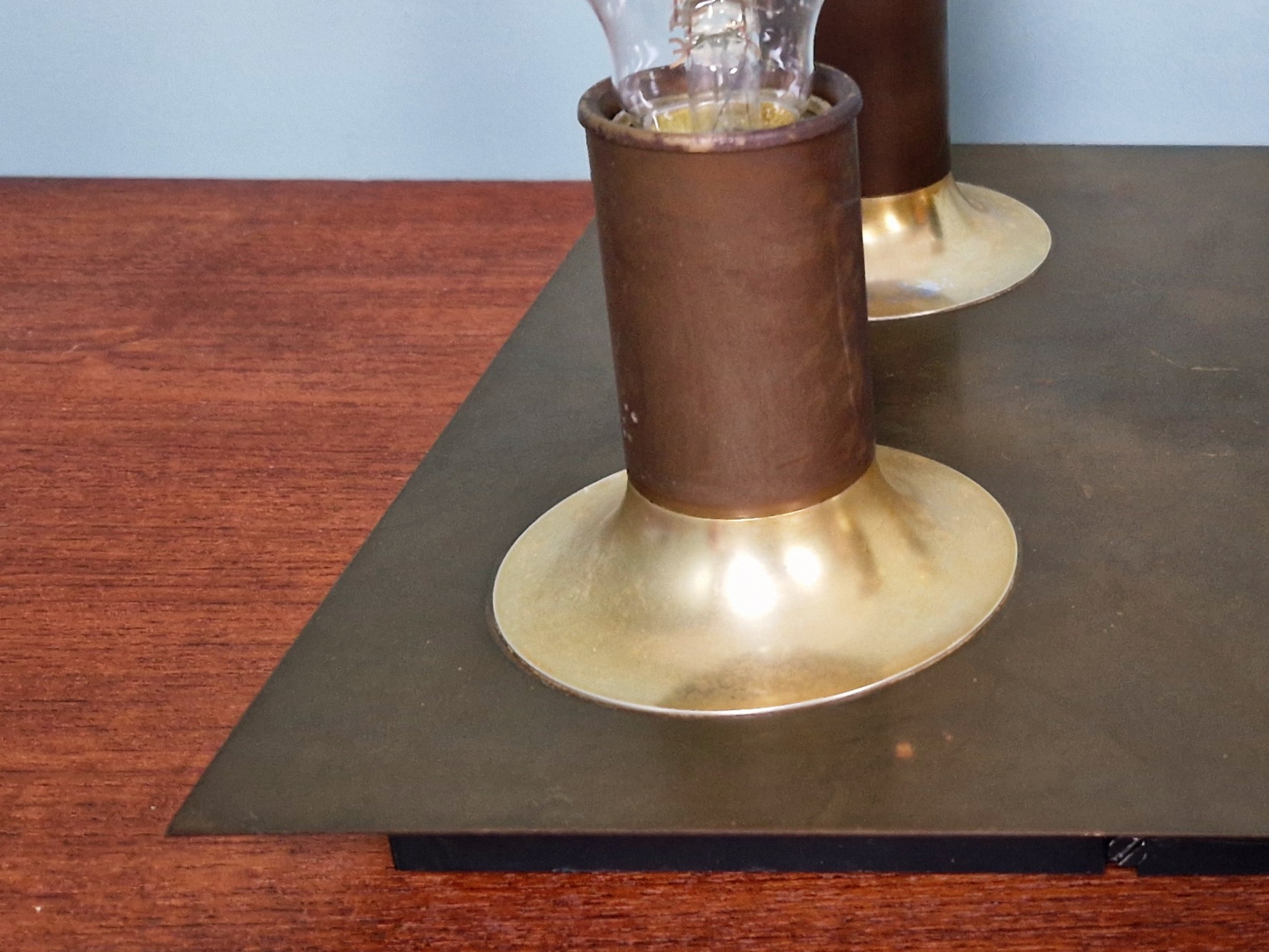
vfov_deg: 27.9
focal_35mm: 52
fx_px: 1906
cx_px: 1162
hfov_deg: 34.6
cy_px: 366
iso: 640
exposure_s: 1/50
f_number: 1.8
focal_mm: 5.4
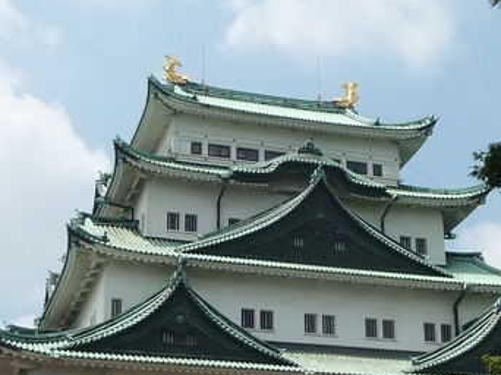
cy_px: 229
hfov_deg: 23.2
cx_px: 324
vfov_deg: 17.5
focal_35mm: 84
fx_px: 1215
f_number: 3.4
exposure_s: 1/1000
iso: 100
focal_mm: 5
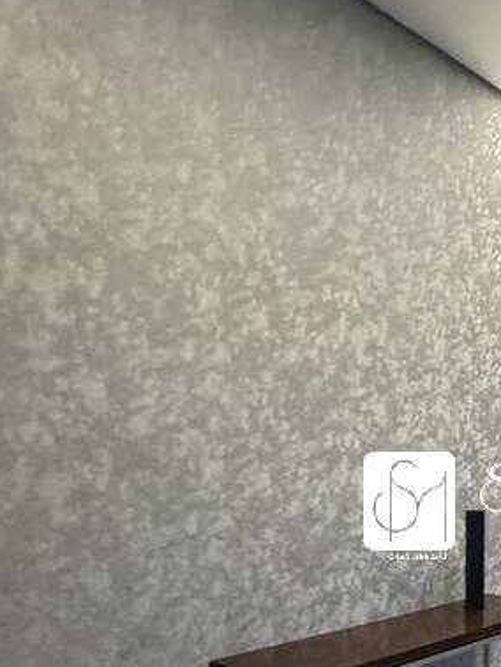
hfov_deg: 32.1
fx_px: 771
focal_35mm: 40
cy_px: 506
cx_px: 542
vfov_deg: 45.1
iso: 500
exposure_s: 1/60
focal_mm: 2.22
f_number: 2.2
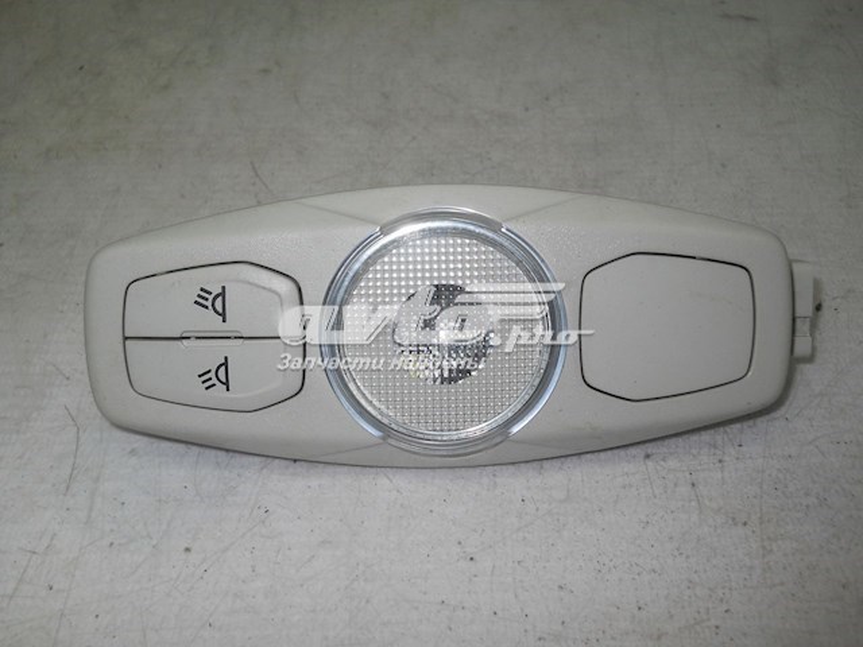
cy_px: 324
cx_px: 432
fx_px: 1022
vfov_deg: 35.1
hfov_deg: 45.8
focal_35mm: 41
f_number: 5.5
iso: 80
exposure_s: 1/60
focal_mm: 6.72
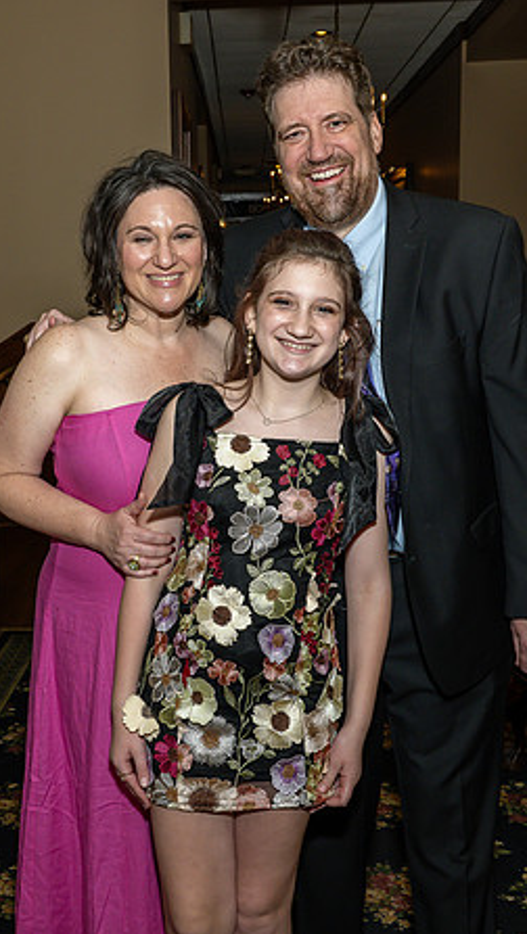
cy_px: 451
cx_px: 197
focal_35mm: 48
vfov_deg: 42.9
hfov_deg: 24.9
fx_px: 1190
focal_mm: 28
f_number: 8
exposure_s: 1/250
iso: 640
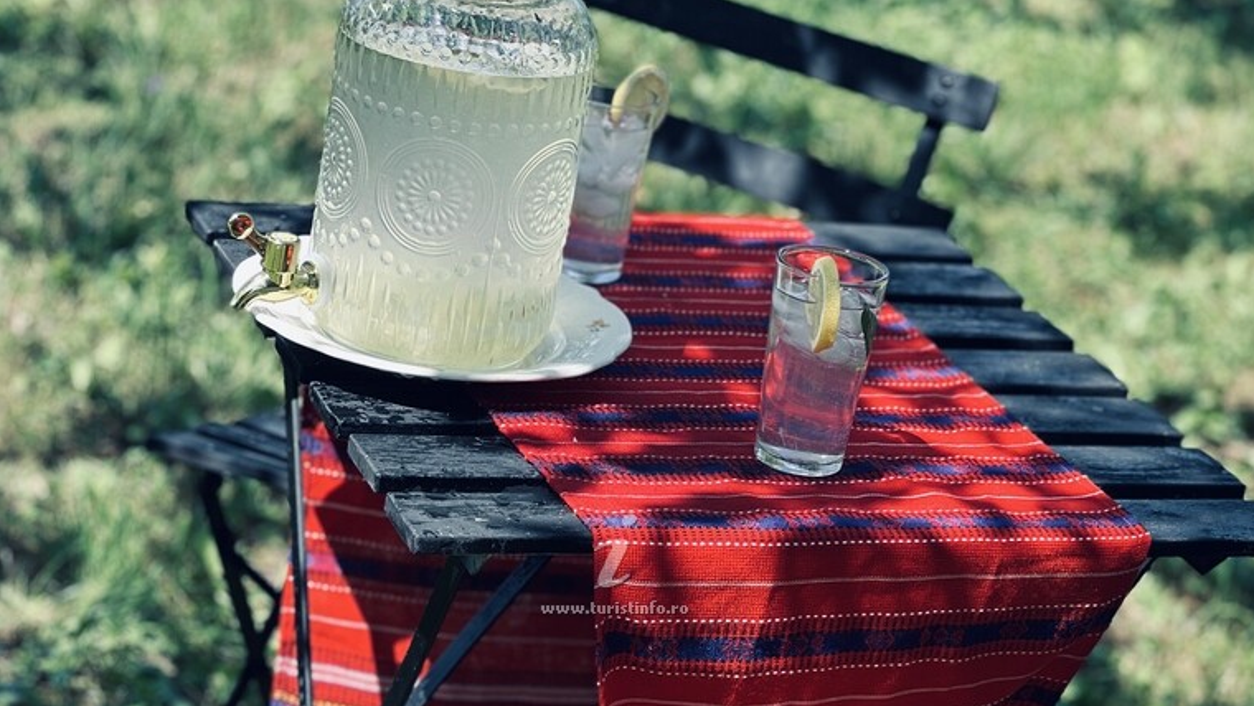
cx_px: 630
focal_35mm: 113
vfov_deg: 10.7
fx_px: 3758
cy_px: 577
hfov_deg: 18.9
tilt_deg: -18.4
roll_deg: -9.2
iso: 25
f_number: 2.8
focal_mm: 9
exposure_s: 1/172
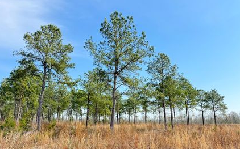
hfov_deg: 70.5
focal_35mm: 26
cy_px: 81
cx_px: 119
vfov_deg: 47.5
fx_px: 170
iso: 100
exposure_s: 1/2907
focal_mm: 6.76
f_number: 1.78
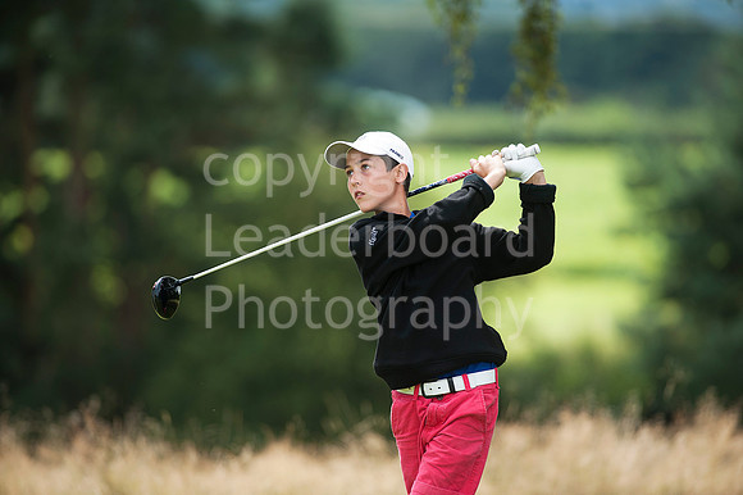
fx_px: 6188
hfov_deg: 6.9
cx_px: 372
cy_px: 248
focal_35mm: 300
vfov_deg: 4.6
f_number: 4
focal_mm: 300
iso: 400
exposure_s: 1/2500
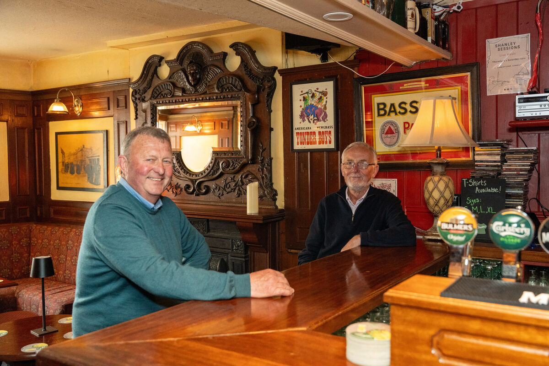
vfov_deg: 38.8
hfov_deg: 55.7
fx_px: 520
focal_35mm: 34
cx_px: 274
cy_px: 183
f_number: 4
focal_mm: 34.1
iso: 6400
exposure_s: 1/160
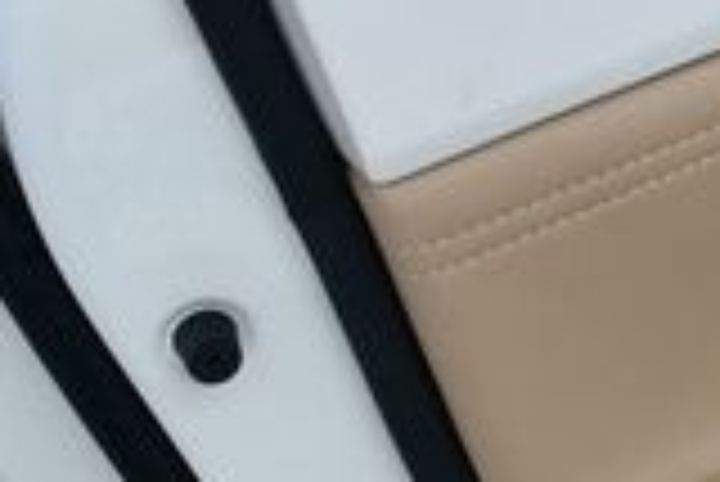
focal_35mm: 144
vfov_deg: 9.5
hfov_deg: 12.6
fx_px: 2883
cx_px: 1426
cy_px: 158
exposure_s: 1/250
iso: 200
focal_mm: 18
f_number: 6.3
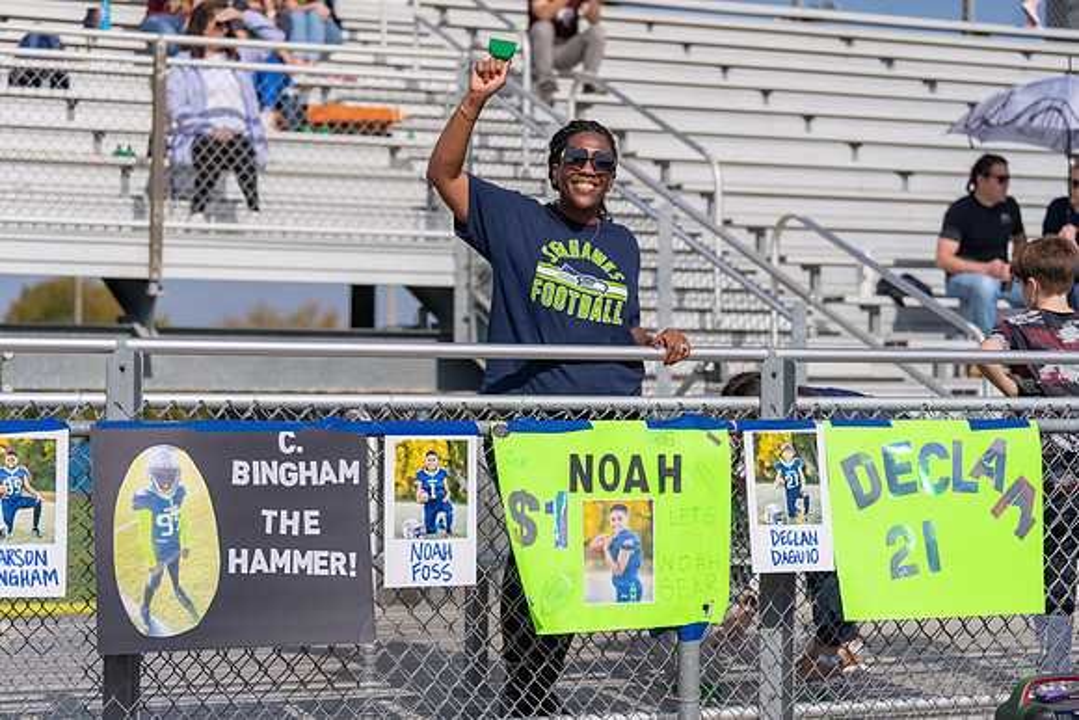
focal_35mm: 81
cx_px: 540
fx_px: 2428
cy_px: 360
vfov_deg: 16.9
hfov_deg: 25.1
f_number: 2.8
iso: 100
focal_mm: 81
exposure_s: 1/4000
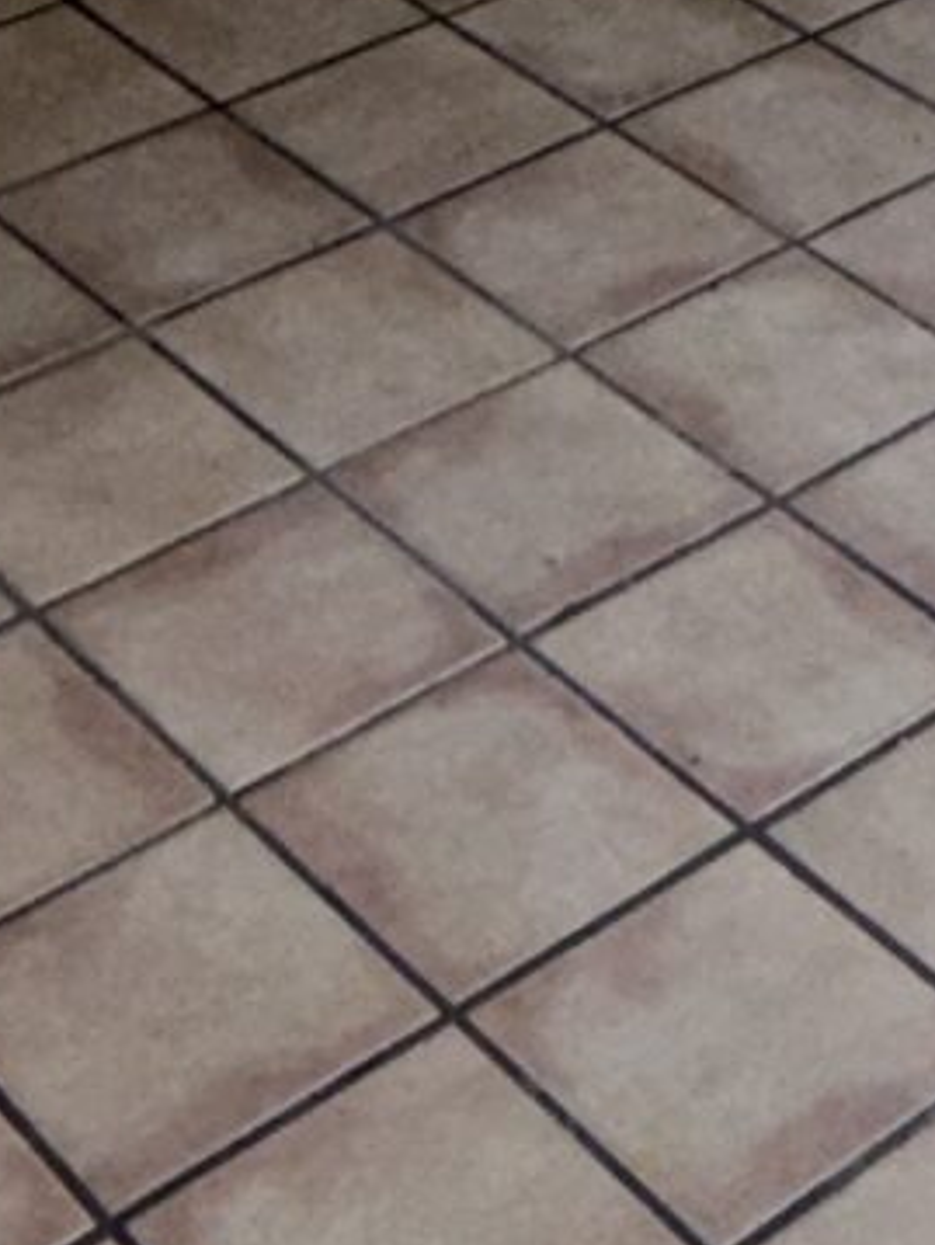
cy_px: -442
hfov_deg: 14.7
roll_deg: -1.9
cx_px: 730
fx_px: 3597
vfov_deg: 18.1
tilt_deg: -20.7
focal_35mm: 100
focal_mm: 2.22
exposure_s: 1/60
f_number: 2.2
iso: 40
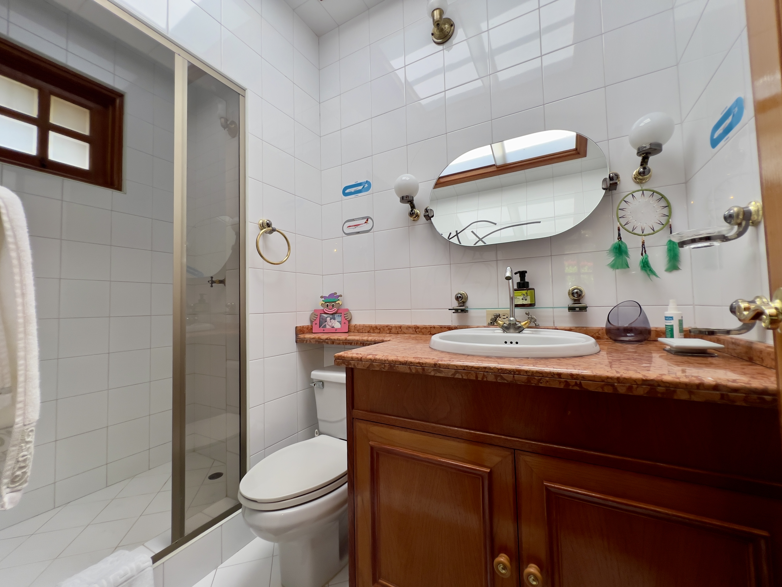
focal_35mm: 13
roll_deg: +1.6
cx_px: 391
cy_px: 294
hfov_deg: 106.2
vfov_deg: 89.9
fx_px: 294
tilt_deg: +2.6
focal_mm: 1.57
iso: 32
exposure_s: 1/99
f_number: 1.8
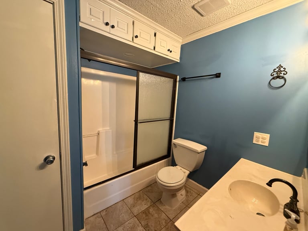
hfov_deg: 102.1
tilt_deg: -7.1
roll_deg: -2.9
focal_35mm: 14
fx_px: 125
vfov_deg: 85.7
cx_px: 154
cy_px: 116
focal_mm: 2.22
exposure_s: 1/60
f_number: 2.2
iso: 500
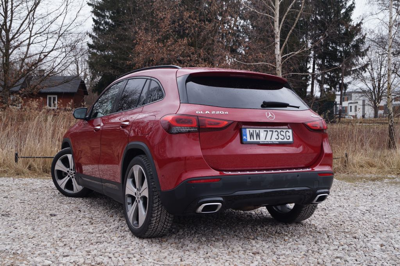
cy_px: 133
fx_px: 433
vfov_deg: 34.1
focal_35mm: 39
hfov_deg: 49.6
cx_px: 200
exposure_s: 1/80
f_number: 6.3
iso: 100
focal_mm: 26
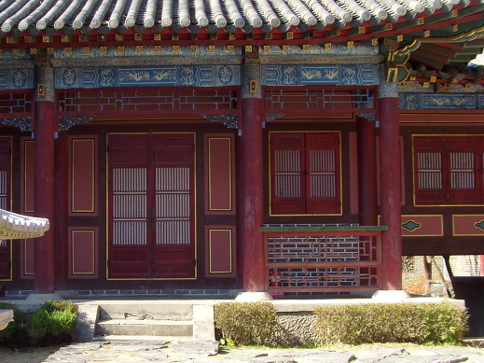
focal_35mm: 53
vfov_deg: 27.4
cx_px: 151
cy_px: 234
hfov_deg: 35.7
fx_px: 741
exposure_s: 1/250
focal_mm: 6
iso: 80
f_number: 3.5
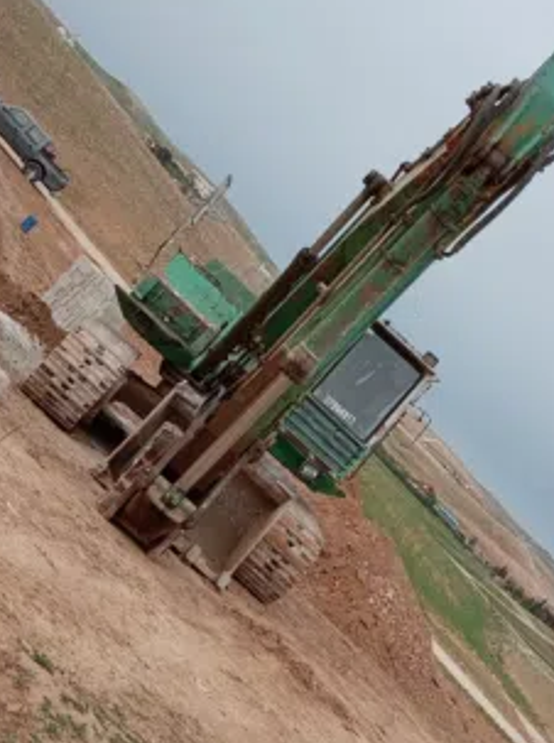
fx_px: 1221
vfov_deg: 33.7
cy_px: 460
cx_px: 321
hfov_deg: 25.5
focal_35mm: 57
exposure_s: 1/569
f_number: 1.8
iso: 102
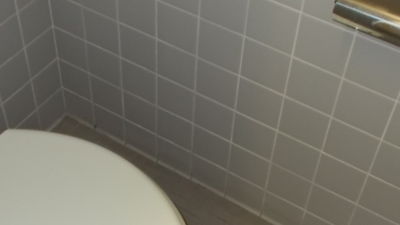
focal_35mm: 65
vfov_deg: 18.5
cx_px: 179
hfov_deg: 32.3
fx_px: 689
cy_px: 142
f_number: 3.4
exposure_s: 1/25
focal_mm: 5.3
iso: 200
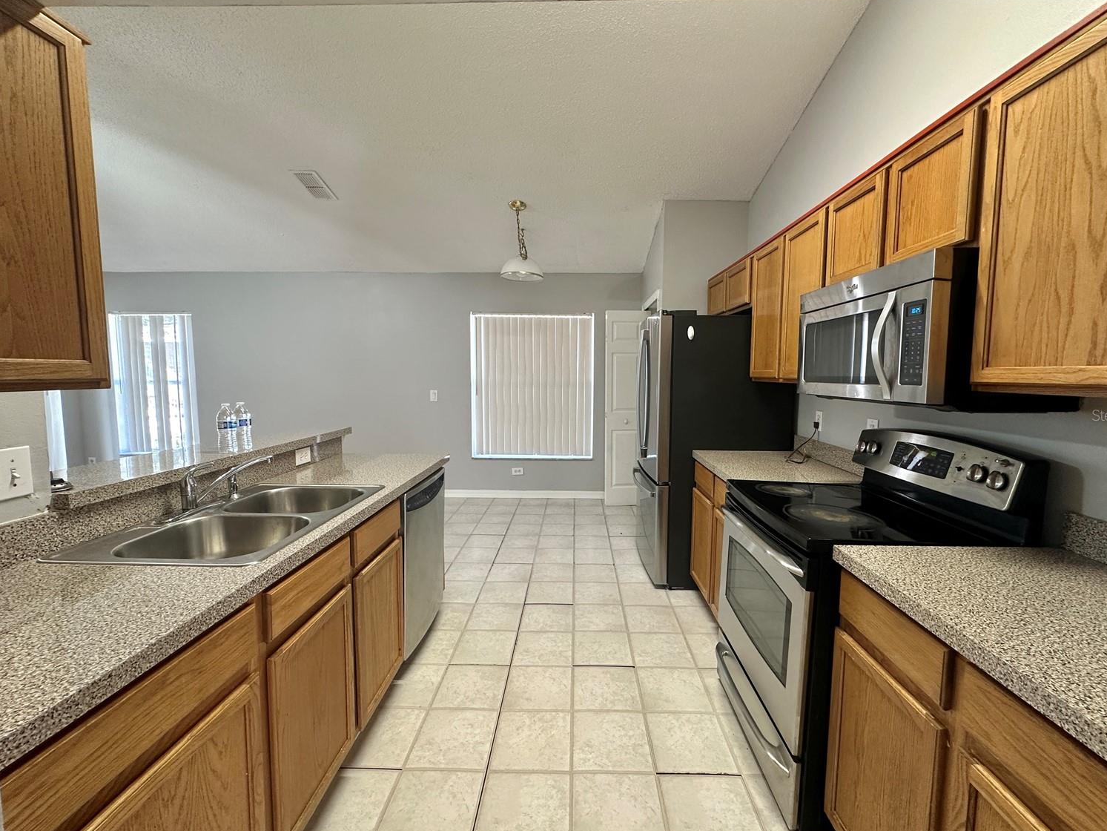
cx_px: 569
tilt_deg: -5.2
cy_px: 415
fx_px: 480
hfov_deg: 98.1
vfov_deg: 81.8
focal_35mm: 15
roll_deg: -0.3
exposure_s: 1/60
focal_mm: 2.22
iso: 200
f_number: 2.2
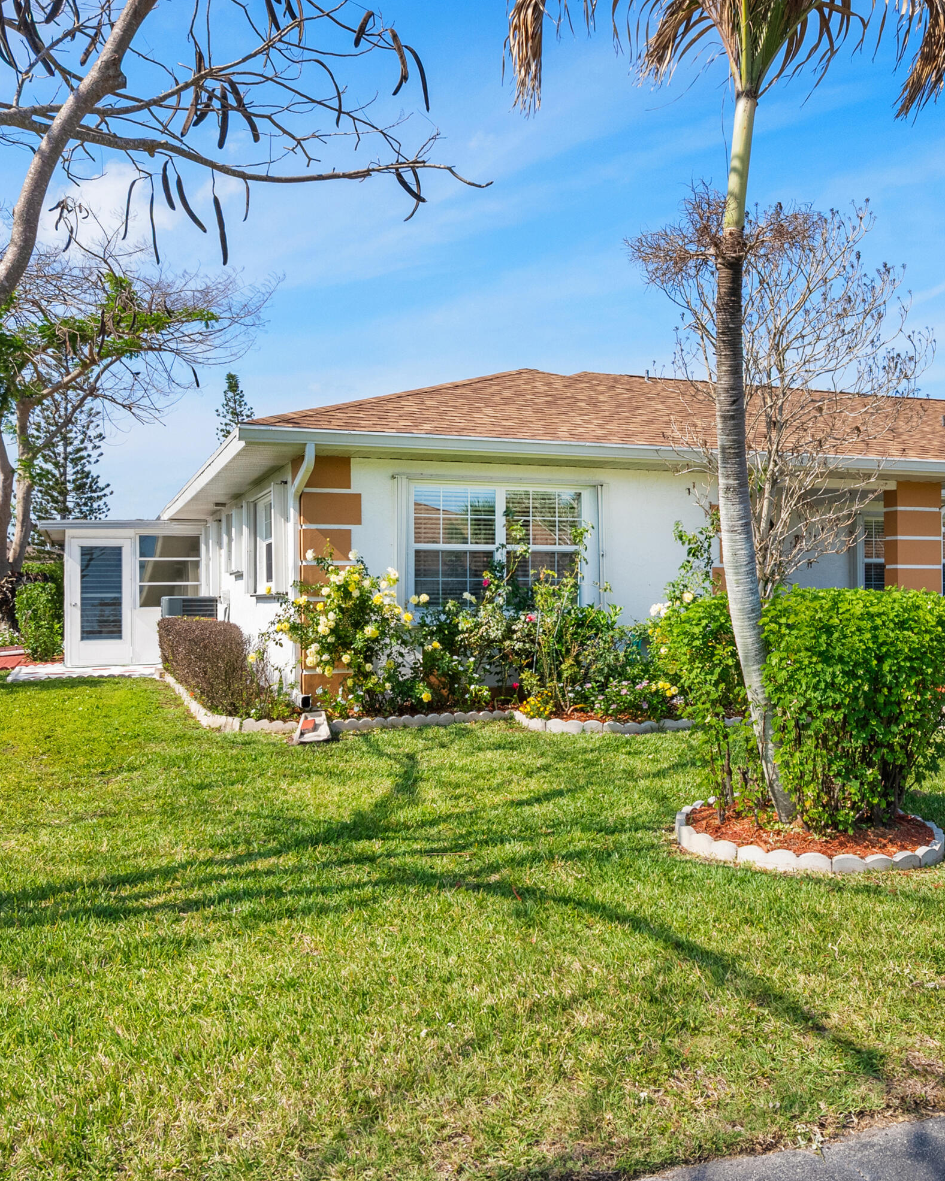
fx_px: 1049
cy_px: 582
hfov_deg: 48.3
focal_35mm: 30
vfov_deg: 58.8
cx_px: 558
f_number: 8
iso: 640
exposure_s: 1/640
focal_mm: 21
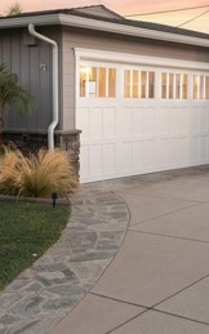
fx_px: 574
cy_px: 96
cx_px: 228
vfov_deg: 32.0
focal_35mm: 63
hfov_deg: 19.8
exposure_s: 1/1.67
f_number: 9
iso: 250
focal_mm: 25
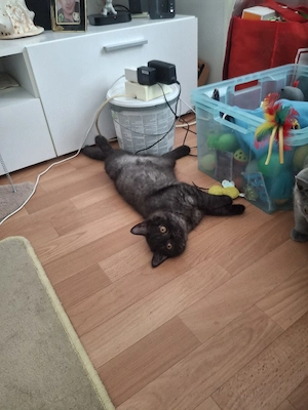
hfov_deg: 54.9
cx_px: 154
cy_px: 205
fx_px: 297
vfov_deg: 69.4
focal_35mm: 25
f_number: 1.8
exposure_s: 1/50
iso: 160
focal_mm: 4.69
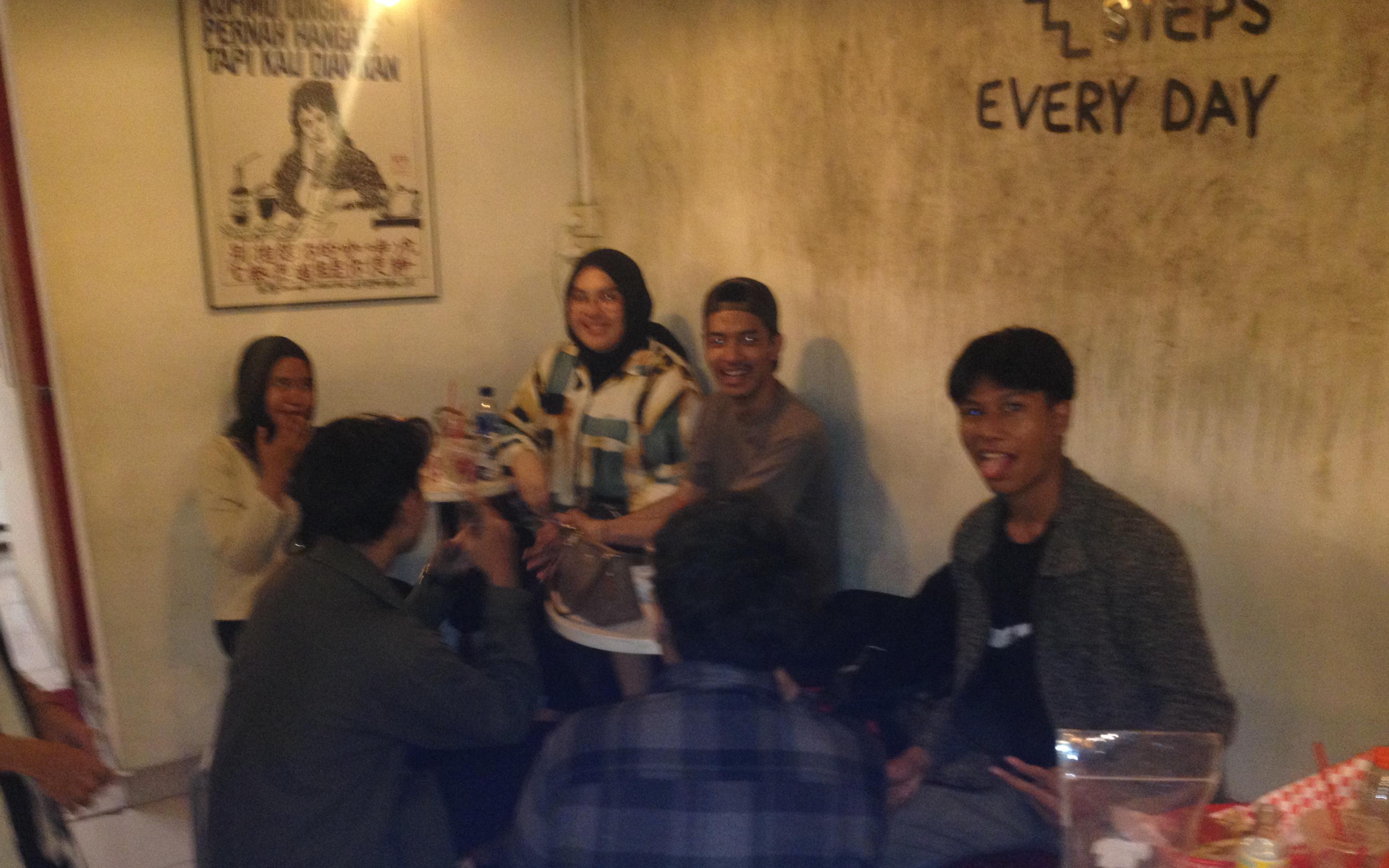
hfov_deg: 51.5
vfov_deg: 33.5
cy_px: 511
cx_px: 694
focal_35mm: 38
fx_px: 1439
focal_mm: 4.28
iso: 200
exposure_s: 1/16
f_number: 2.4
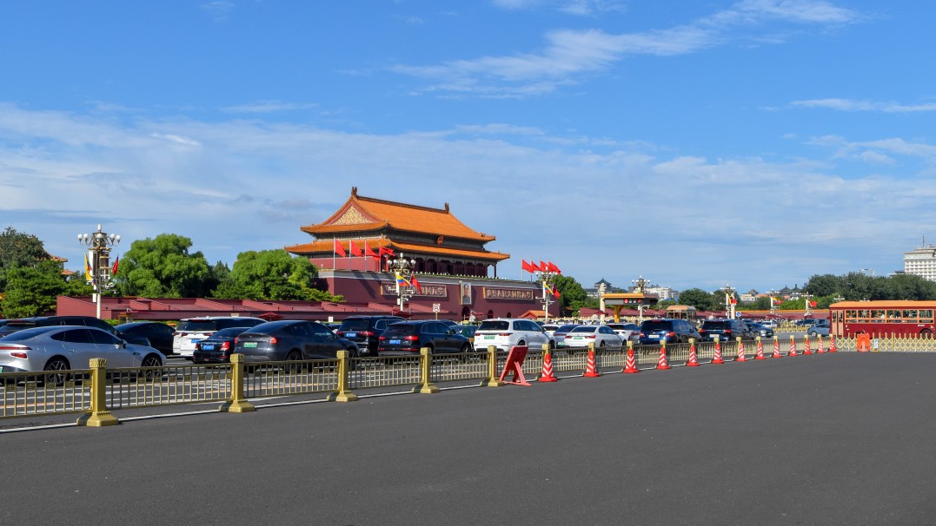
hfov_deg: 47.8
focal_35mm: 43
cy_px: 273
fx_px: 1056
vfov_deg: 28.0
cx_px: 468
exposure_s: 1/2000
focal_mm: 27
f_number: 6.7
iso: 400
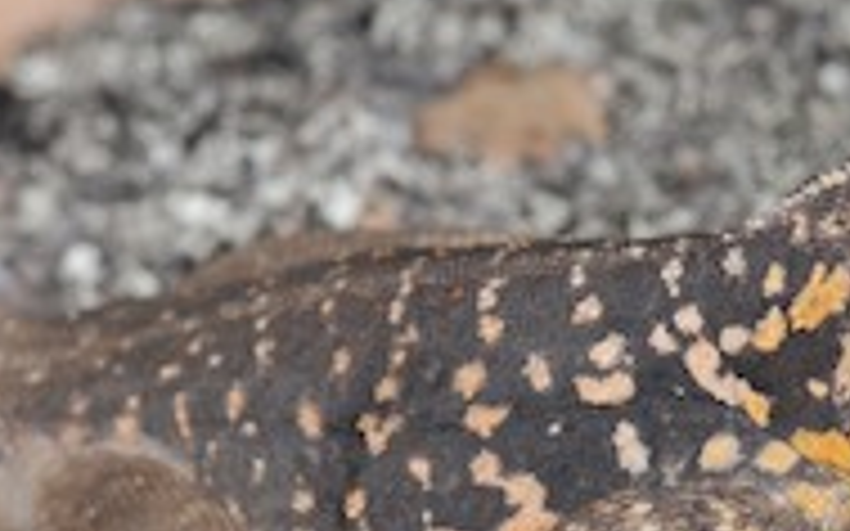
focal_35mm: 425
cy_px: 637
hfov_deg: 4.9
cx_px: 364
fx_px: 9850
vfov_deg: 3.1
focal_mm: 105
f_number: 8
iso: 100
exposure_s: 1/250
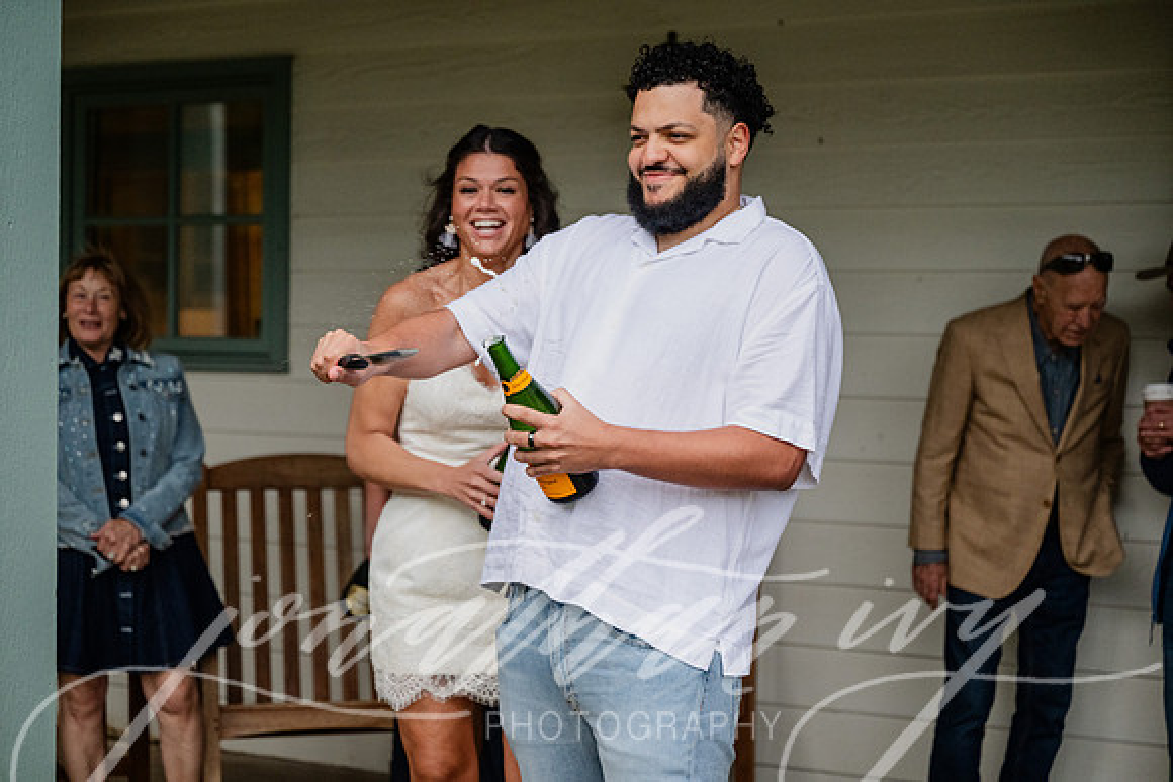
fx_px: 2281
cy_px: 391
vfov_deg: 19.5
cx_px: 586
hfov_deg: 28.8
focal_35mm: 70
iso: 2000
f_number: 2.8
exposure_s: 1/250
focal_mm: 70
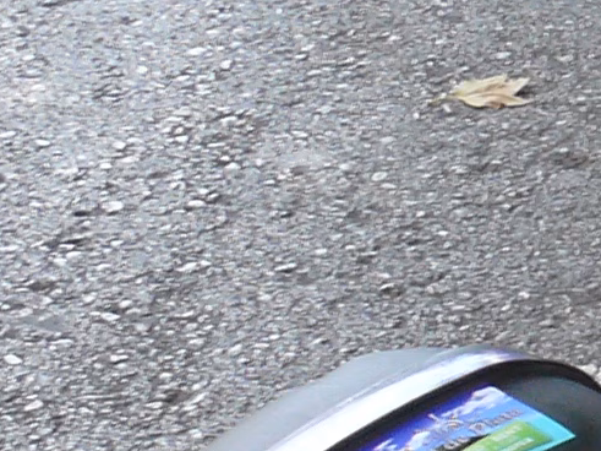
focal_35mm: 260
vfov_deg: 5.7
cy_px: 275
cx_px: 1600
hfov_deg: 7.0
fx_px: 4513
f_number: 4
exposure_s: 1/125
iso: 100
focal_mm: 7.4
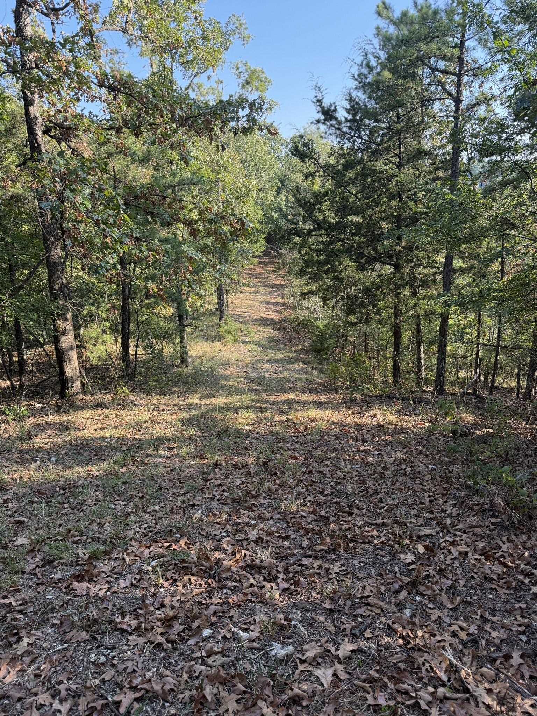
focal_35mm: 24
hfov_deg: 56.8
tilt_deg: -18.8
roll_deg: +0.8
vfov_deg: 71.6
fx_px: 496
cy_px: 358
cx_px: 268
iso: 100
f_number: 1.78
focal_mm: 6.76
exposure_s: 1/567
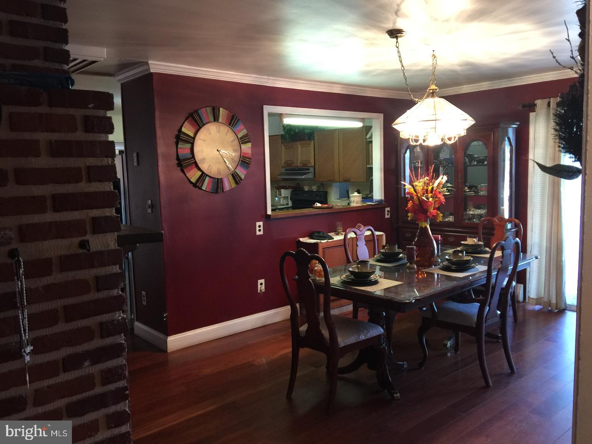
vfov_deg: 48.2
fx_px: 496
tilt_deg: -7.2
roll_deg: +1.9
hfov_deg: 61.7
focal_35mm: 29
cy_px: 222
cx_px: 296
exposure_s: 1/15
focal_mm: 4.15
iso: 80
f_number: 2.2
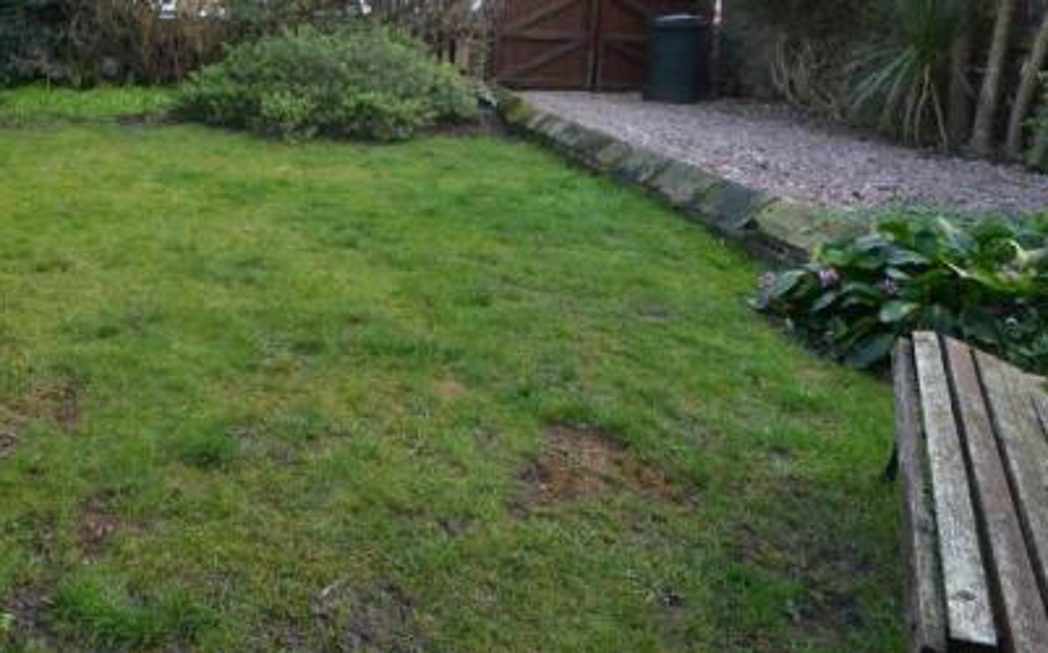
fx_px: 714
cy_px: 90
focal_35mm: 25
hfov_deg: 69.9
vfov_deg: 45.5
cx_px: 328
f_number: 5.6
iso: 360
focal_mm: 10
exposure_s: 1/125
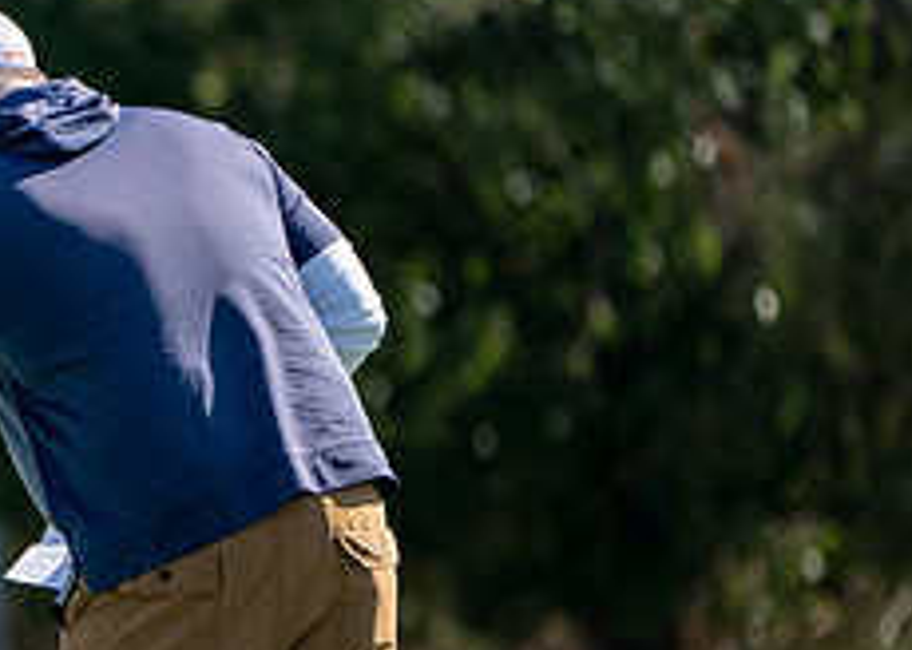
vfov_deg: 1.1
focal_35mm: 1308
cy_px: 561
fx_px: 33859
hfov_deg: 1.5
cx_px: -390
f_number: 5.6
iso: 200
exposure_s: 1/1000
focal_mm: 388
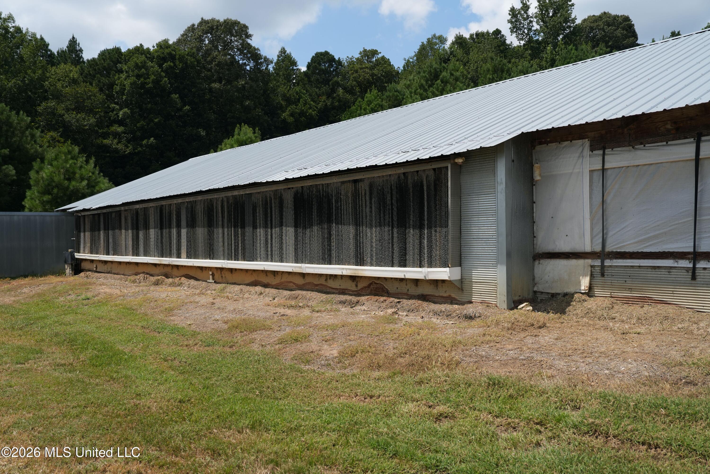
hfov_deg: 61.9
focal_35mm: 30
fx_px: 592
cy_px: 237
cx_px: 355
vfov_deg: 43.6
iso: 320
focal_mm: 30
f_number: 4
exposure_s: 1/4000
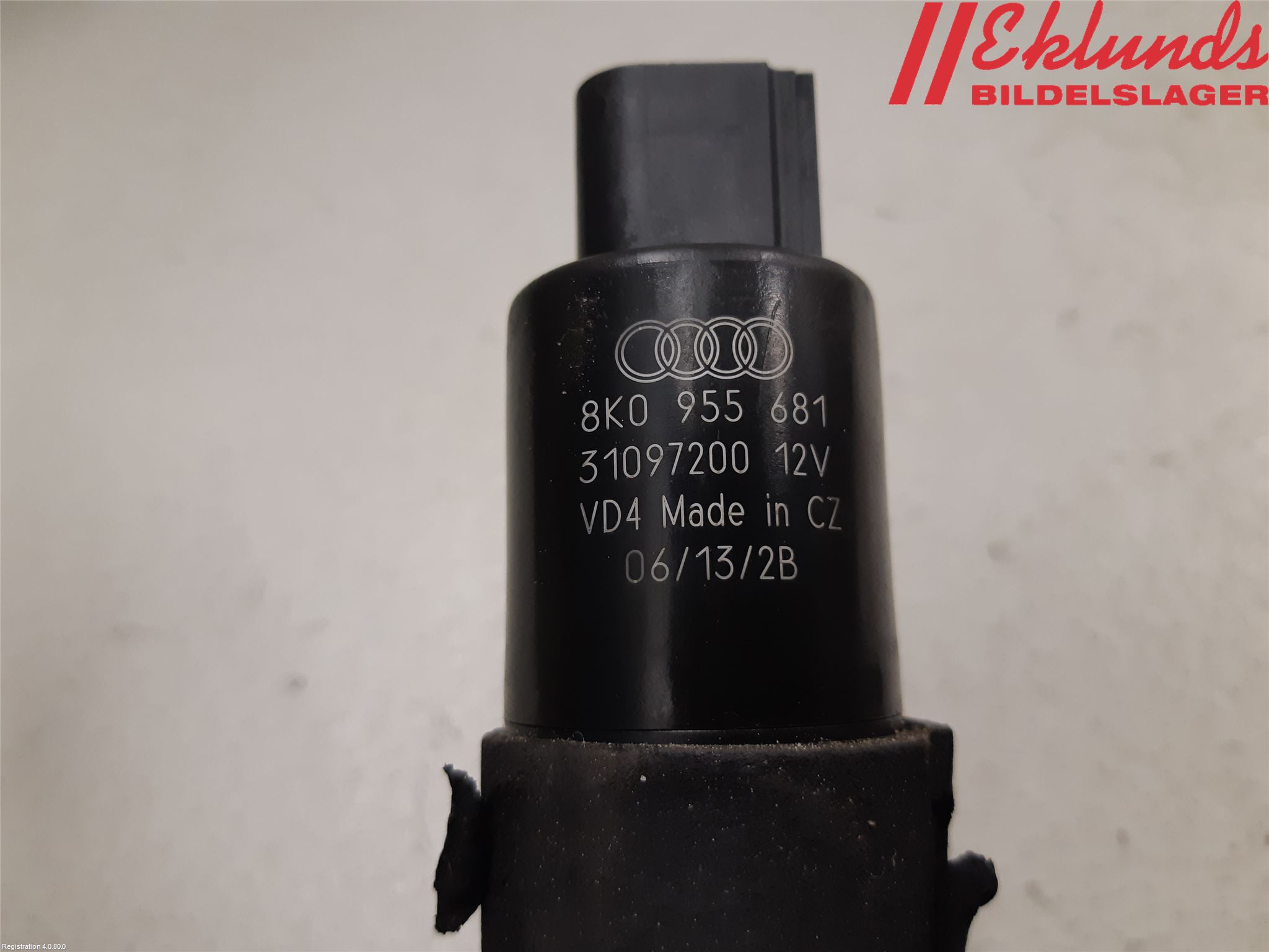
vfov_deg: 53.1
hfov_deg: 67.3
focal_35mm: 26
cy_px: 476
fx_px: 953
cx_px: 634
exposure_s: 1/50
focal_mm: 3.93
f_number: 1.7
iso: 160
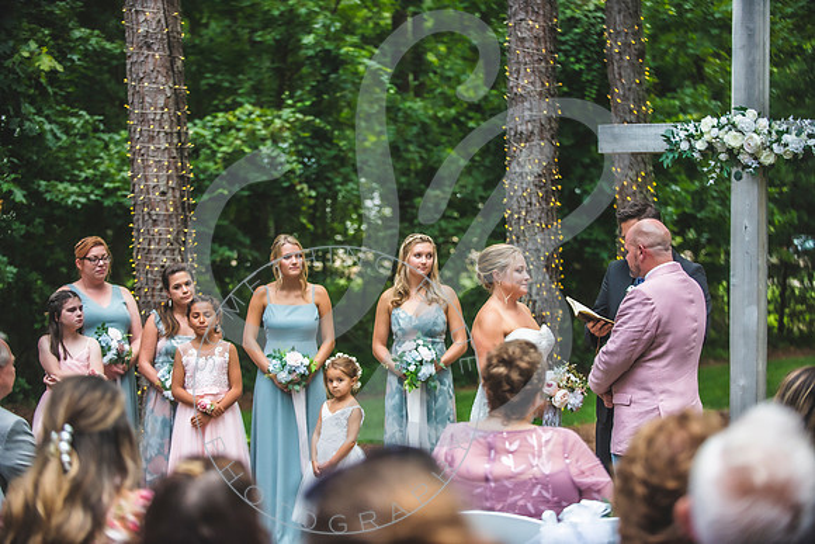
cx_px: 408
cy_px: 272
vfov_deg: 15.9
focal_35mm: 86
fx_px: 1947
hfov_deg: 23.6
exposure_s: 1/800
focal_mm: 86
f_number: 2.8
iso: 1000
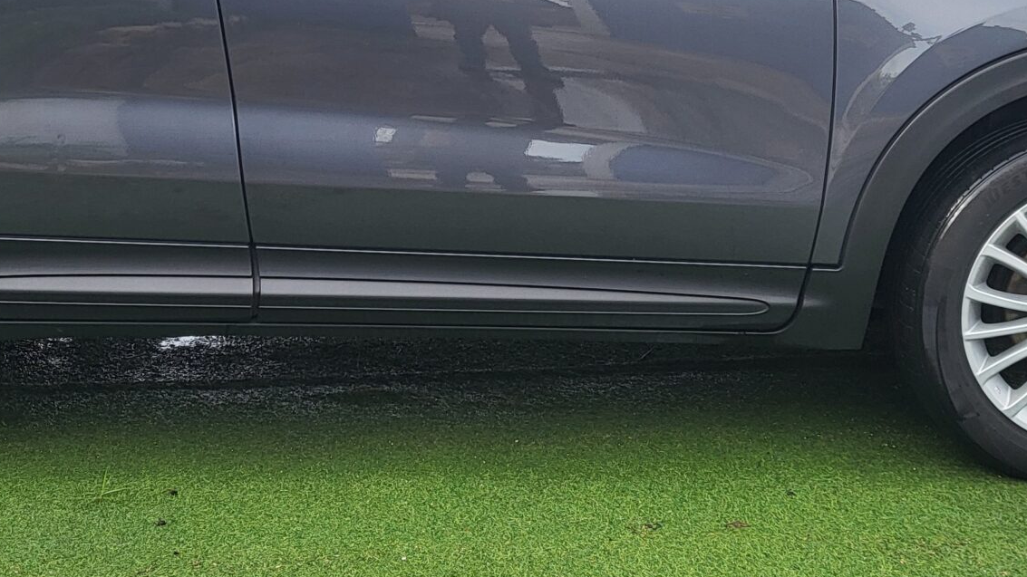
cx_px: 407
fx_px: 1743
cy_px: 97
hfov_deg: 32.7
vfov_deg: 18.6
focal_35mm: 64
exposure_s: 1/1232
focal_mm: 4.25
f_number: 1.8
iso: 50
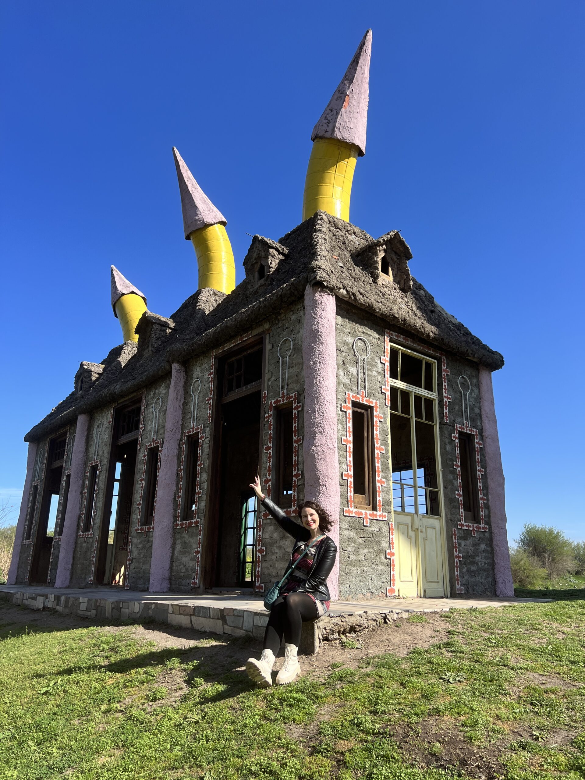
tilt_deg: +17.3
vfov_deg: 67.3
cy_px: 390
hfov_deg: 53.1
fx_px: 586
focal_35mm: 26
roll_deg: -0.2
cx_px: 292
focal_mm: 5.7
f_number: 1.5
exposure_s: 1/2841
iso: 50
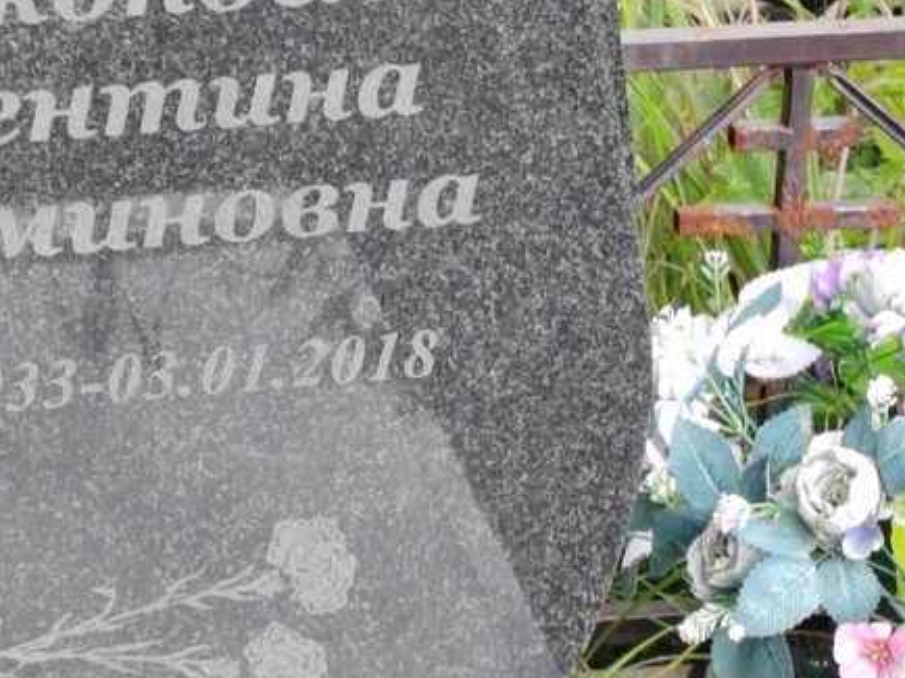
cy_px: 319
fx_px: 3710
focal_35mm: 142
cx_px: 246
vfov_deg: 10.4
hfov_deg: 13.9
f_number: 1.9
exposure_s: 1/150
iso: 100
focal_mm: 5.52
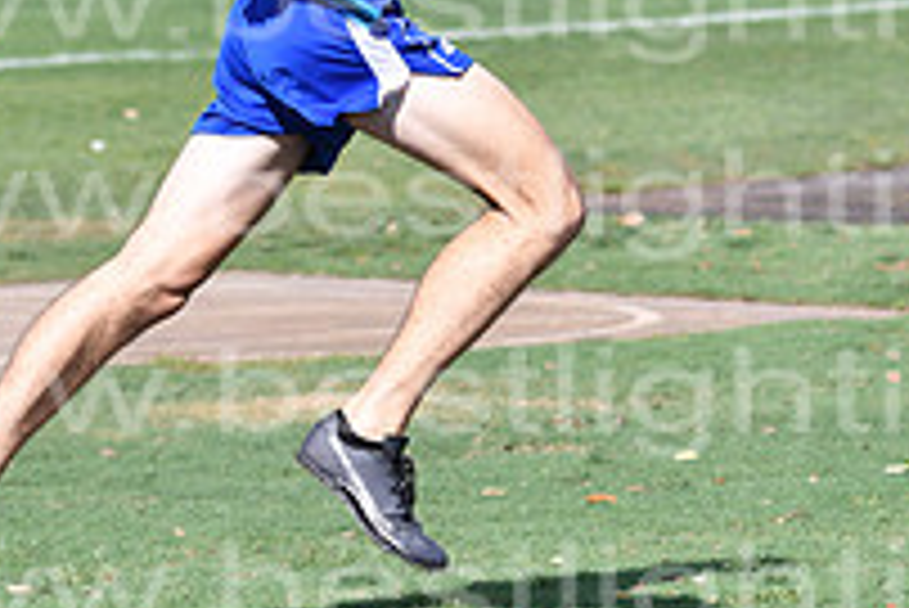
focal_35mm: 409
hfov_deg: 5.0
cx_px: 806
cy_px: 106
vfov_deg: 3.4
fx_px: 10345
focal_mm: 95
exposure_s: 1/2500
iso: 200
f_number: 4
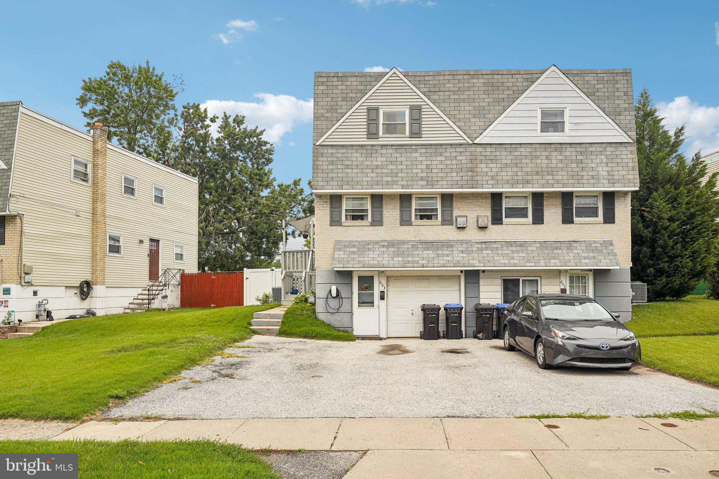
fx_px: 479
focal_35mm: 24
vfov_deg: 53.1
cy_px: 240
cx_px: 360
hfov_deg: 73.7
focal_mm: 24
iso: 500
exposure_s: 1/2000
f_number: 8
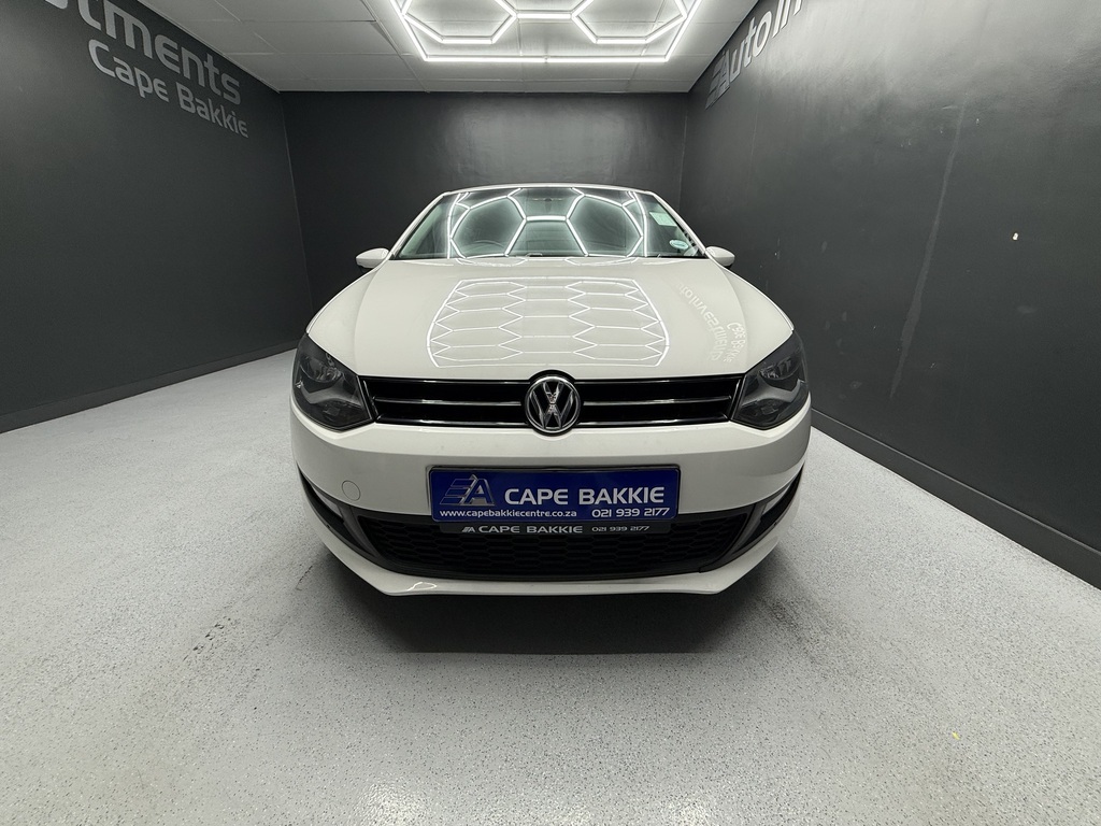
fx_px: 445
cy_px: 413
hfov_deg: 102.1
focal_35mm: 14
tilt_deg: -18.6
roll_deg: +2.1
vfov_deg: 85.7
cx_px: 550
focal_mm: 2.22
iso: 80
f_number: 2.2
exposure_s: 1/99
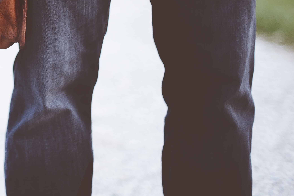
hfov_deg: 13.8
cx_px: -58
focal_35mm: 144
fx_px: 1176
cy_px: -51
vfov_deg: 9.4
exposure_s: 1/250
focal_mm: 50
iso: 125
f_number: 1.4
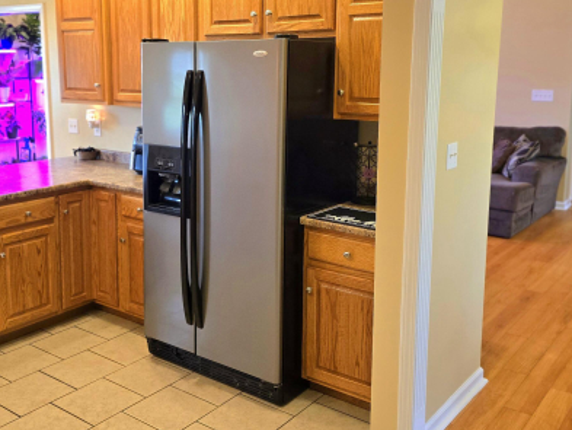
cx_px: 225
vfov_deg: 36.7
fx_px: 645
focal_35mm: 39
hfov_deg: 47.5
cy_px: 165
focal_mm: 6.3
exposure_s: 1/120
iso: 320
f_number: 1.7
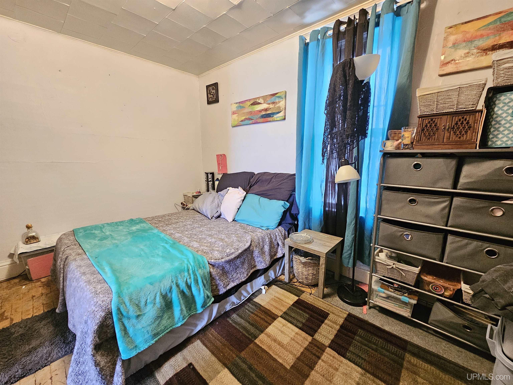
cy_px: 192
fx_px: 193
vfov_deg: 89.9
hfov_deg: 106.2
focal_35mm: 13
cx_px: 256
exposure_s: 1/24
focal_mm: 2.2
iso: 800
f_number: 2.2
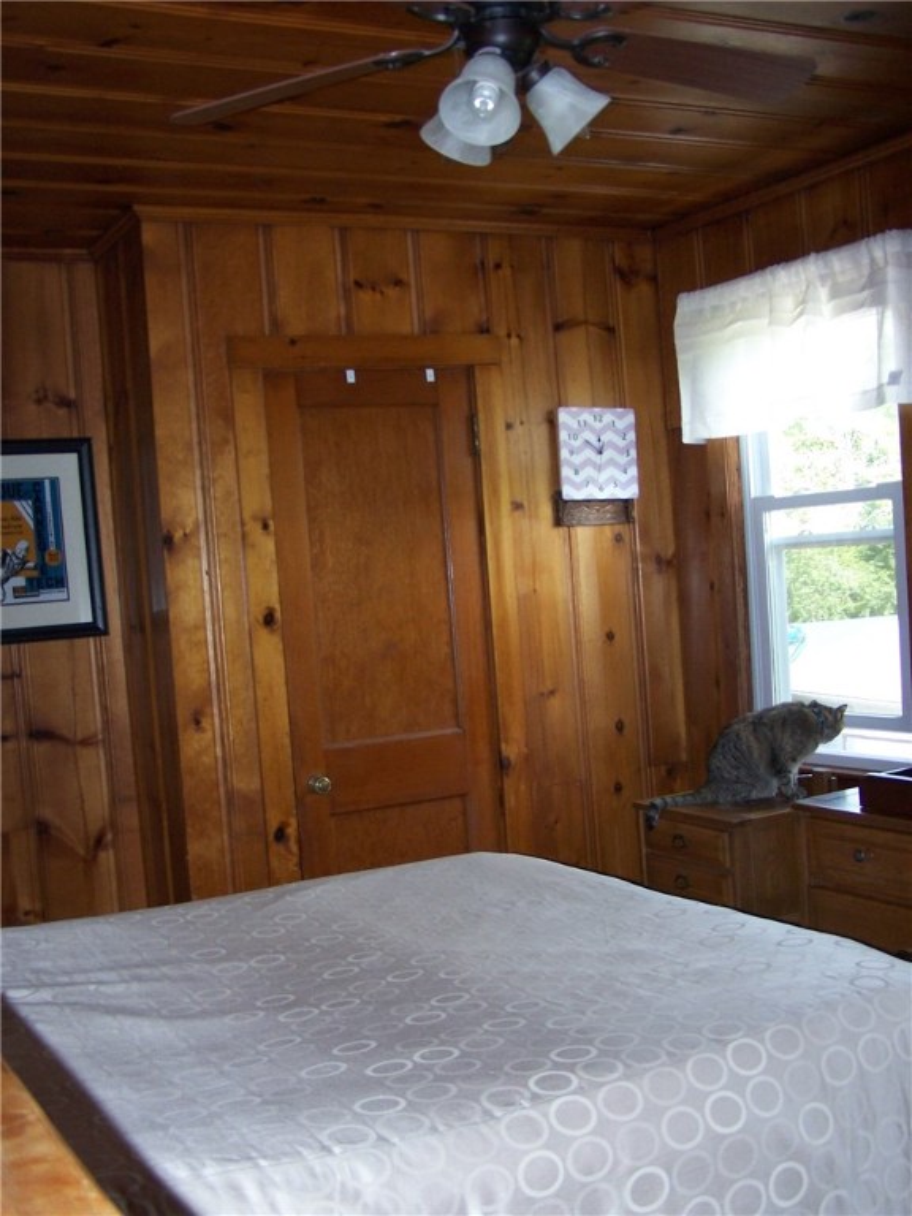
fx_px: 1405
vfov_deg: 46.8
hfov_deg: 36.0
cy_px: 608
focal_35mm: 40
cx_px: 456
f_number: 2.8
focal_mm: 6.7
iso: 140
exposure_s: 1/60
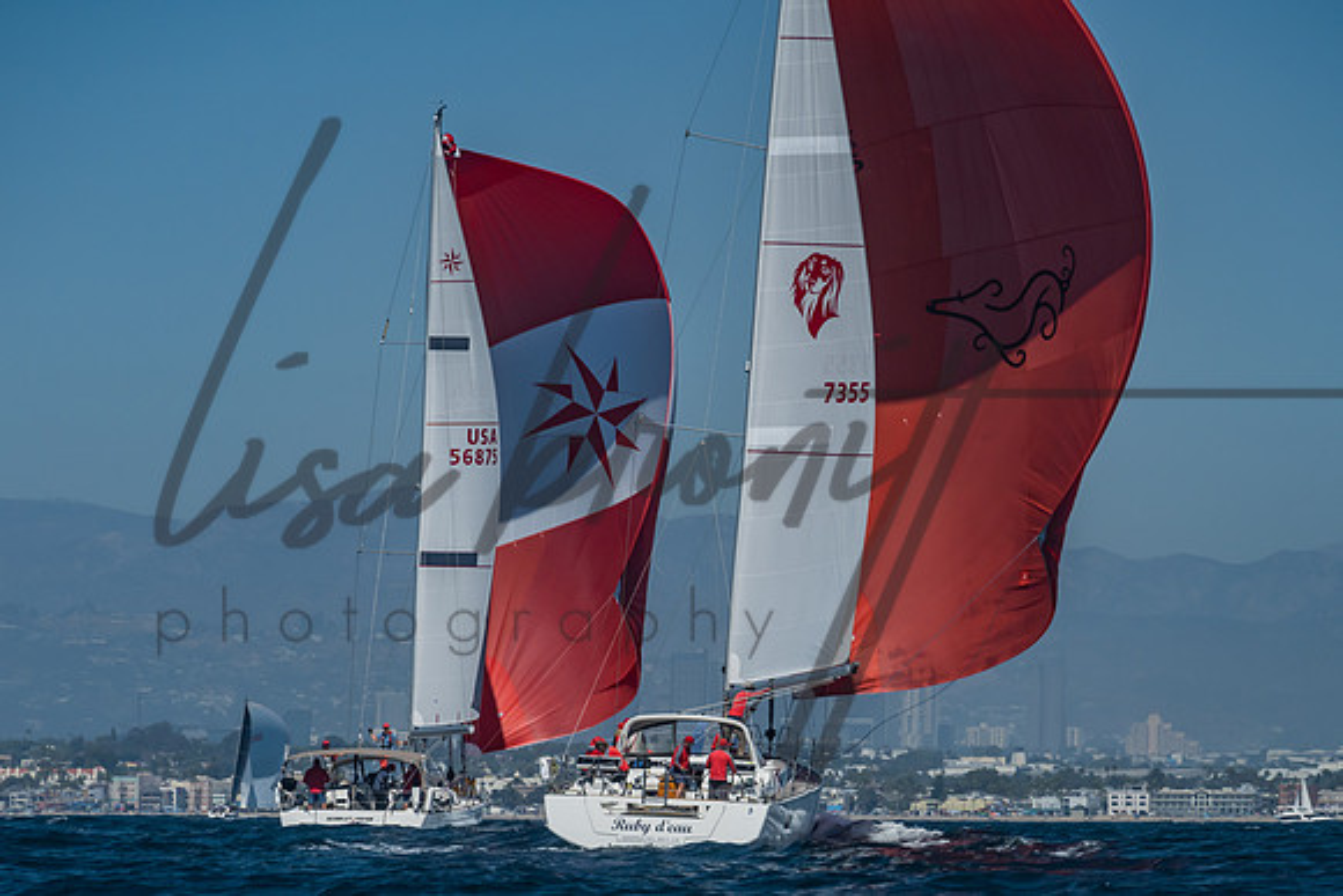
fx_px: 9535
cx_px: 674
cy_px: 669
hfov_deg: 8.1
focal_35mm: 256
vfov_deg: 5.4
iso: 160
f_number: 6.3
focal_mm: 165
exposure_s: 1/1250
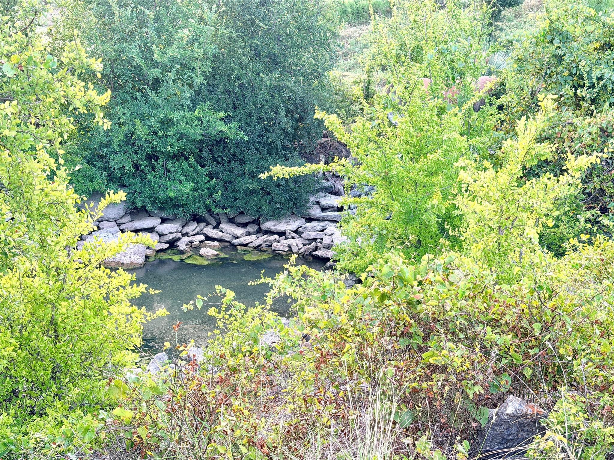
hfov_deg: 39.7
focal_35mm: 48
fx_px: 851
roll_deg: -2.4
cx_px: 307
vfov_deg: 30.3
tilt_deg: -13.3
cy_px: 230
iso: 160
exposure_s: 1/168
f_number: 1.78
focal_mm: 6.76
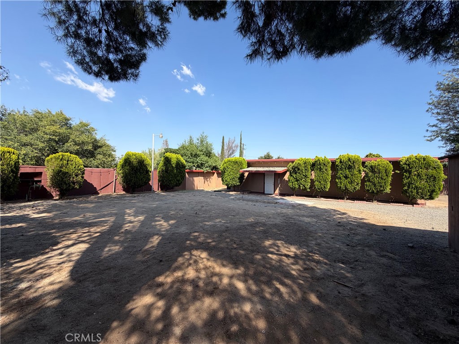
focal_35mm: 14
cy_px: 172
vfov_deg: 85.7
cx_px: 230
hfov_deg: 102.1
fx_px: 186
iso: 32
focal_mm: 2.22
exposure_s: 1/770
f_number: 2.2
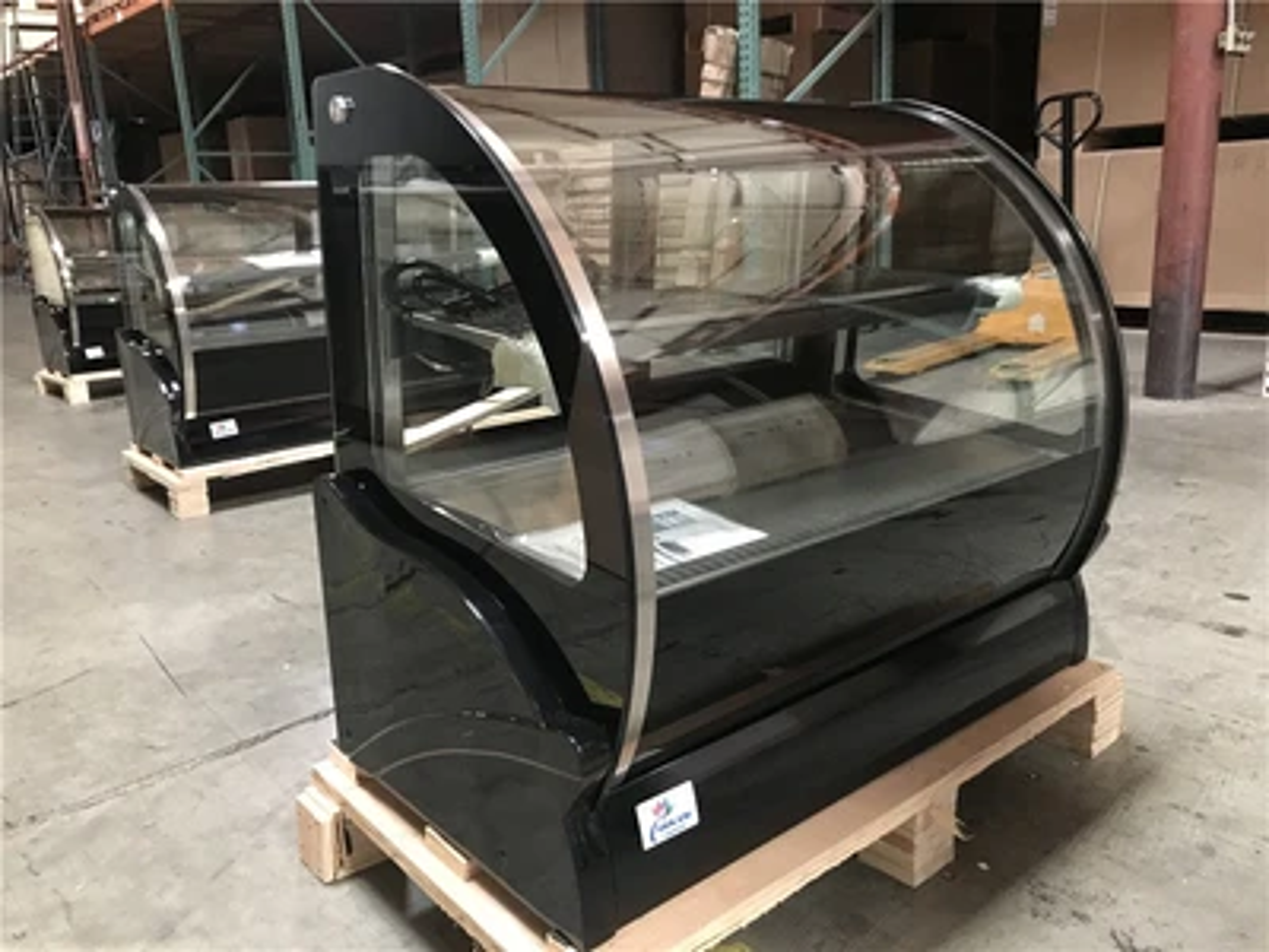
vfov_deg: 49.7
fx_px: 1026
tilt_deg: -13.7
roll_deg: +3.9
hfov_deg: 63.4
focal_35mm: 28
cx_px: 634
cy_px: 476
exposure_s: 1/7
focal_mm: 3.99
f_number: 1.8
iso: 80
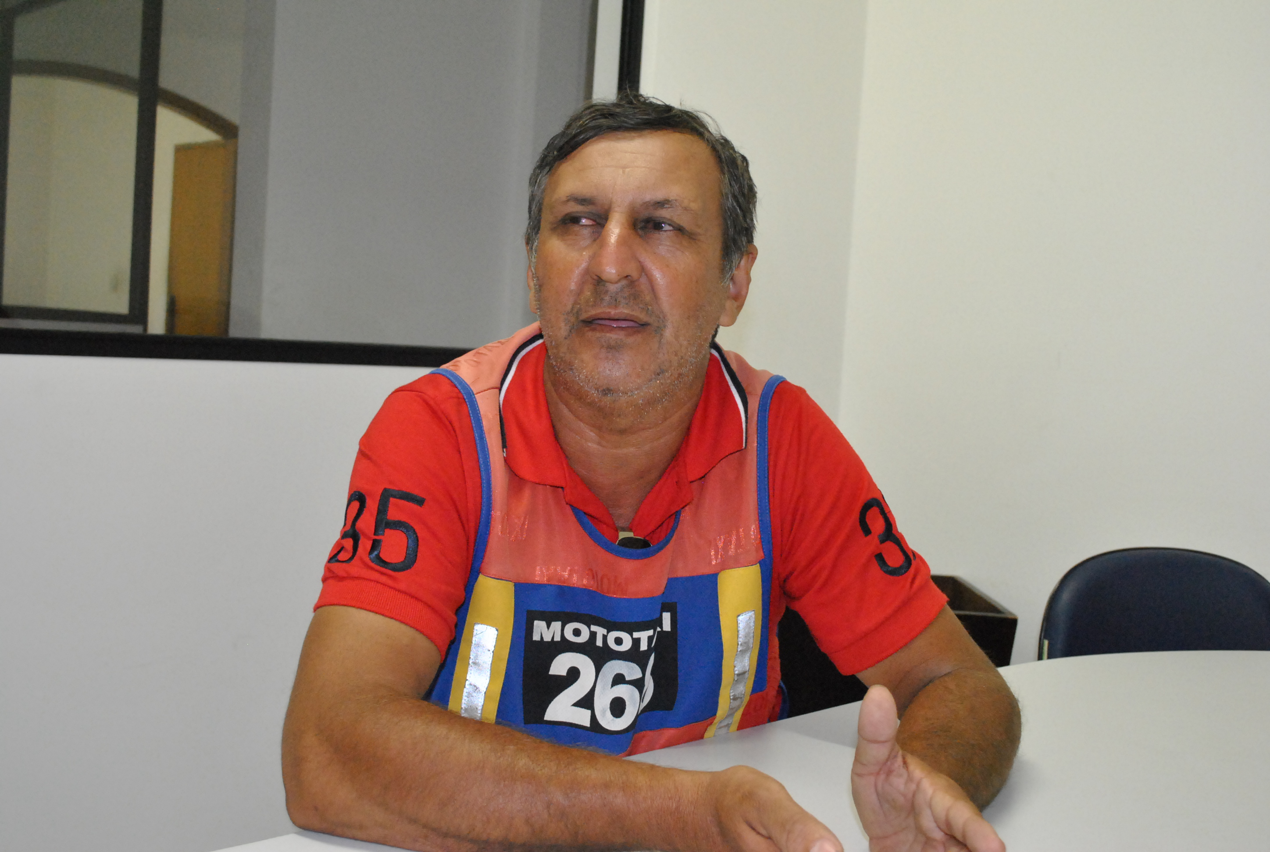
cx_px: 635
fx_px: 1379
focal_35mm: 39
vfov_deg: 34.4
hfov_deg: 49.5
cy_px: 426
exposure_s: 1/60
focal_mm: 26
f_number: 5
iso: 1600
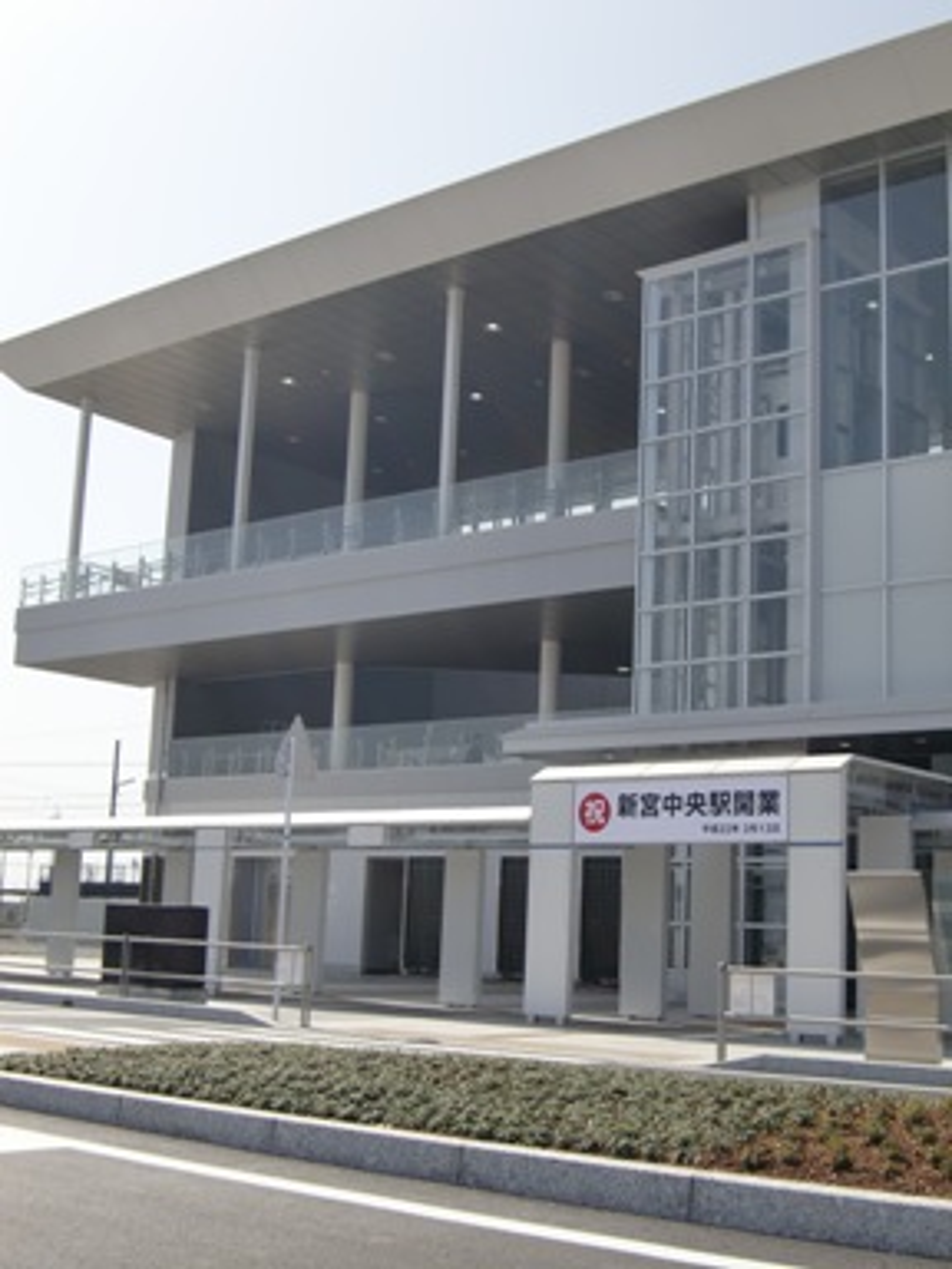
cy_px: 634
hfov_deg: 31.5
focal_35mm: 46
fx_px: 1687
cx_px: 476
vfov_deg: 41.2
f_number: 8.8
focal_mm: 8.2
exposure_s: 1/160
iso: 64
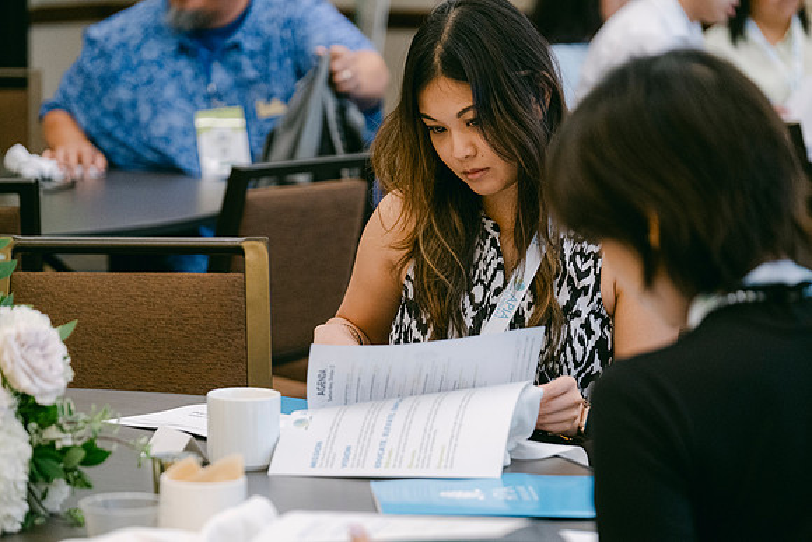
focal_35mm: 136
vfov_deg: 10.1
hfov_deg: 15.1
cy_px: 271
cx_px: 406
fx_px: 3068
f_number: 2.8
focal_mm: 90.6
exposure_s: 1/125
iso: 2500
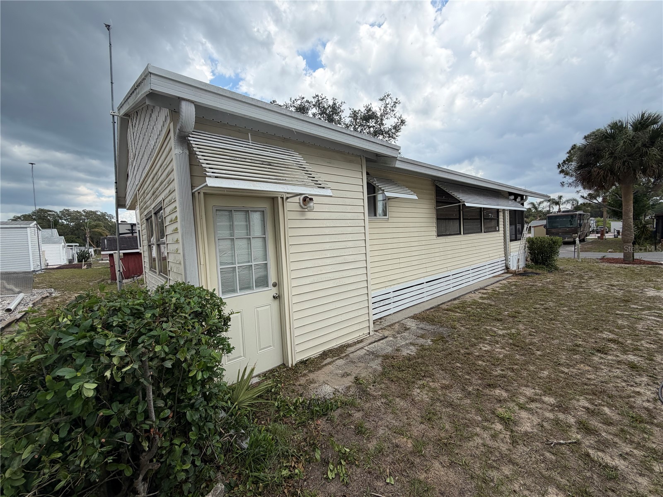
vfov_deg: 85.7
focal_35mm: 14
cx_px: 332
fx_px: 268
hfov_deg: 102.1
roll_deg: +3.7
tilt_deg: -3.0
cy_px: 248
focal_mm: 2.22
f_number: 2.2
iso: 32
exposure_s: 1/770
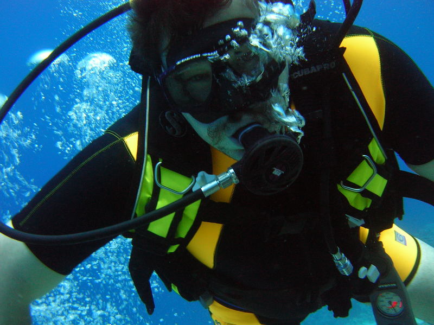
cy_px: 162
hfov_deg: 54.0
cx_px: 217
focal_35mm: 34
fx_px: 426
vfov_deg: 41.8
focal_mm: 5.7
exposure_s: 1/76.4
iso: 50
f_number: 4.9
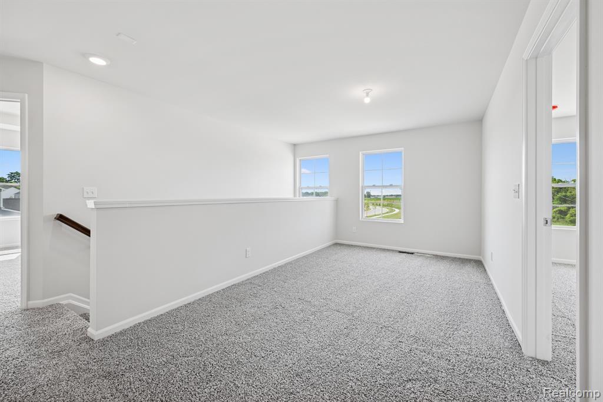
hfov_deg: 104.2
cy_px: 201
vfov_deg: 81.2
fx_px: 235
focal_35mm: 14
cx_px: 302
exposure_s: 1/4
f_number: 9
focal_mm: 14
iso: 100
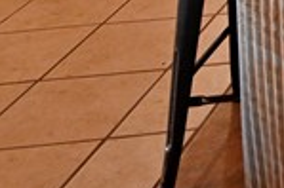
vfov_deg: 9.5
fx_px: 922
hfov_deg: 12.2
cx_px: 759
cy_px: -348
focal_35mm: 117
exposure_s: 1/125
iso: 2500
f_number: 4
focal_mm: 16
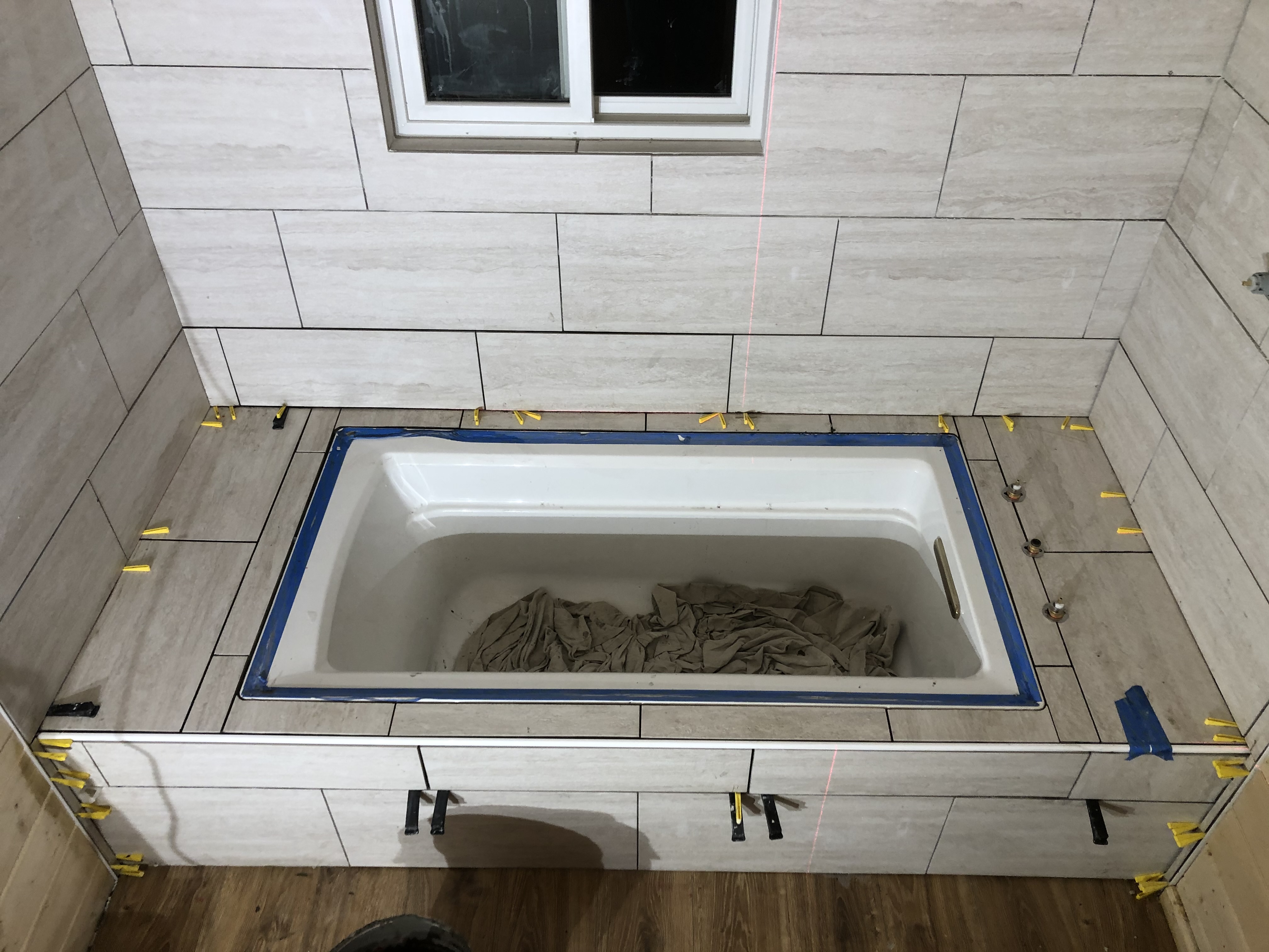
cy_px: 476
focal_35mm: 28
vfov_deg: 49.7
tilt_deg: -43.0
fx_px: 1026
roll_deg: +0.4
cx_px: 634
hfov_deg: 63.4
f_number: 1.8
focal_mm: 3.99
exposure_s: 1/30
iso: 25
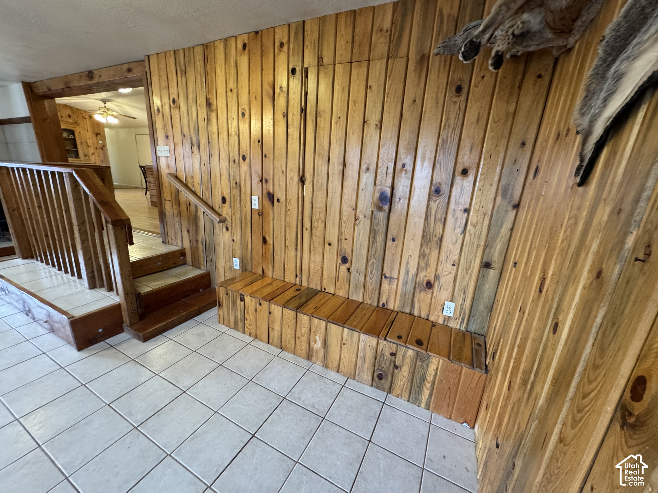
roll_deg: -3.2
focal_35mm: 14
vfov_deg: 85.7
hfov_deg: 102.1
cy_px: 246
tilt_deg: -18.0
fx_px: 266
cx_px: 329
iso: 320
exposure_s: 1/60
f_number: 2.2
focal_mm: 2.22
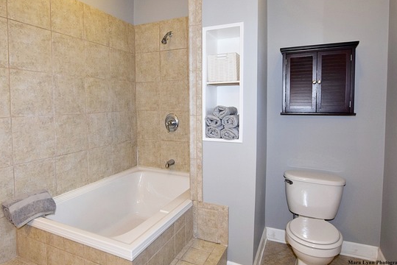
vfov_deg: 62.8
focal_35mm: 20
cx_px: 181
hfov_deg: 84.9
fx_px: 216
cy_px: 115
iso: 800
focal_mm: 11
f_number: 5
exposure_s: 1/100
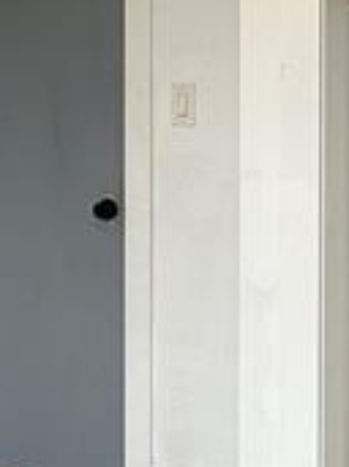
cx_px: -25
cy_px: 126
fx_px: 1131
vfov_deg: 23.1
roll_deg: +0.5
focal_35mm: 84
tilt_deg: -1.0
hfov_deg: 17.0
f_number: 2.2
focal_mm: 2.22
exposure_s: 1/99
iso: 50
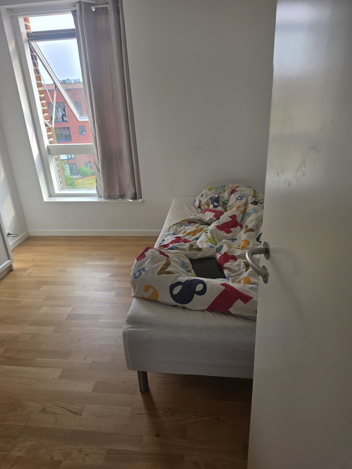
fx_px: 312
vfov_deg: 73.9
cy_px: 234
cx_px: 176
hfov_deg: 58.9
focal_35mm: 23
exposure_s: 1/180
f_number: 1.4
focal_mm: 6.5
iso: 40
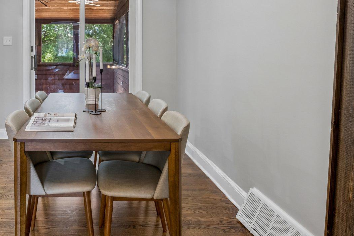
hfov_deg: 60.1
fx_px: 285
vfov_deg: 42.5
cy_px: 41
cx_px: 87
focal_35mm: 29
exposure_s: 1/6
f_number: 8
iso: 250
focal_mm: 10
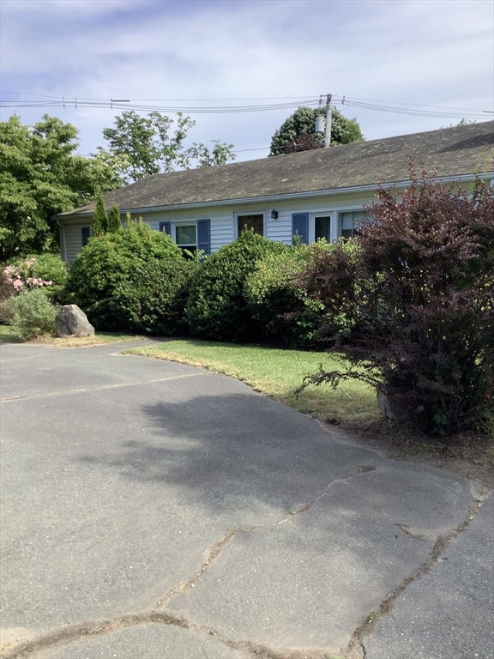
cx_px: 247
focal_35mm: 31
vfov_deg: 58.4
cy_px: 330
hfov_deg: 45.4
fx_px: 590
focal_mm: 3.3
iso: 25
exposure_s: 1/657
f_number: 2.4
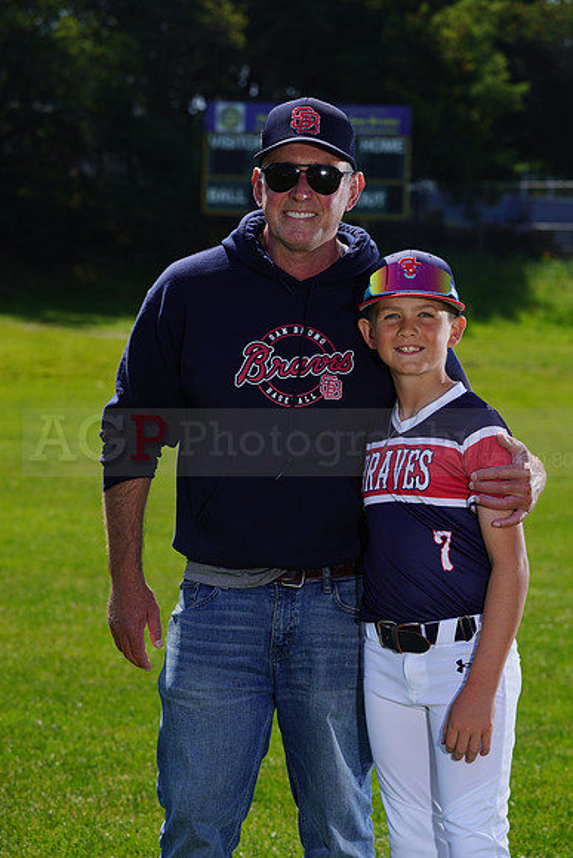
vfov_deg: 15.5
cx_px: 286
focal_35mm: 132
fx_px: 3149
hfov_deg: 10.4
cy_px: 429
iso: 100
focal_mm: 132
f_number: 8
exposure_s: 1/250
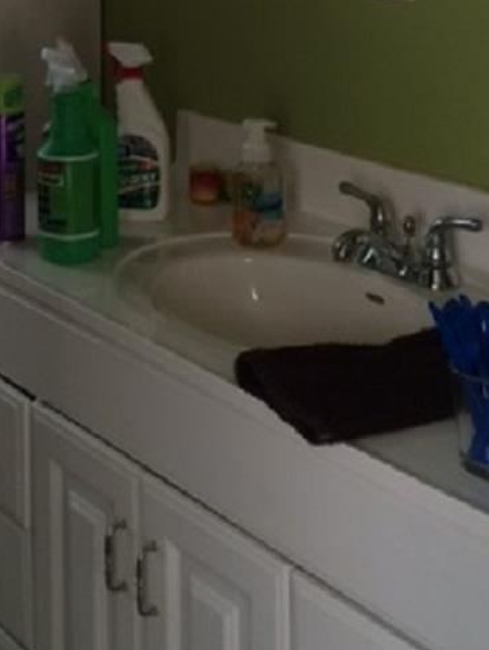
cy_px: -100
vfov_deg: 24.8
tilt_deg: -3.8
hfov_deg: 19.9
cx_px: 8
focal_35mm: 72
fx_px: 1354
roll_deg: +1.3
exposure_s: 1/30
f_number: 2.2
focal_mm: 4.15
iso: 40
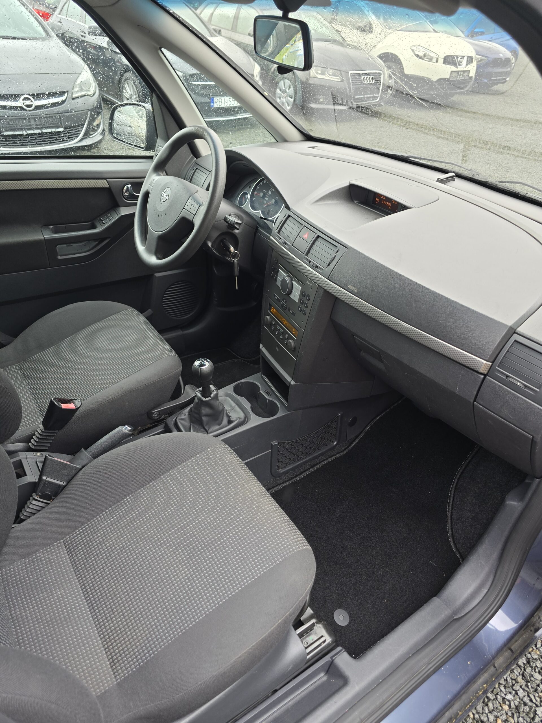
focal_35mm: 23
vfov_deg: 73.9
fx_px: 480
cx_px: 271
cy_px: 362
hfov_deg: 58.9
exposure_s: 1/180
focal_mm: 6.3
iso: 50
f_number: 1.7
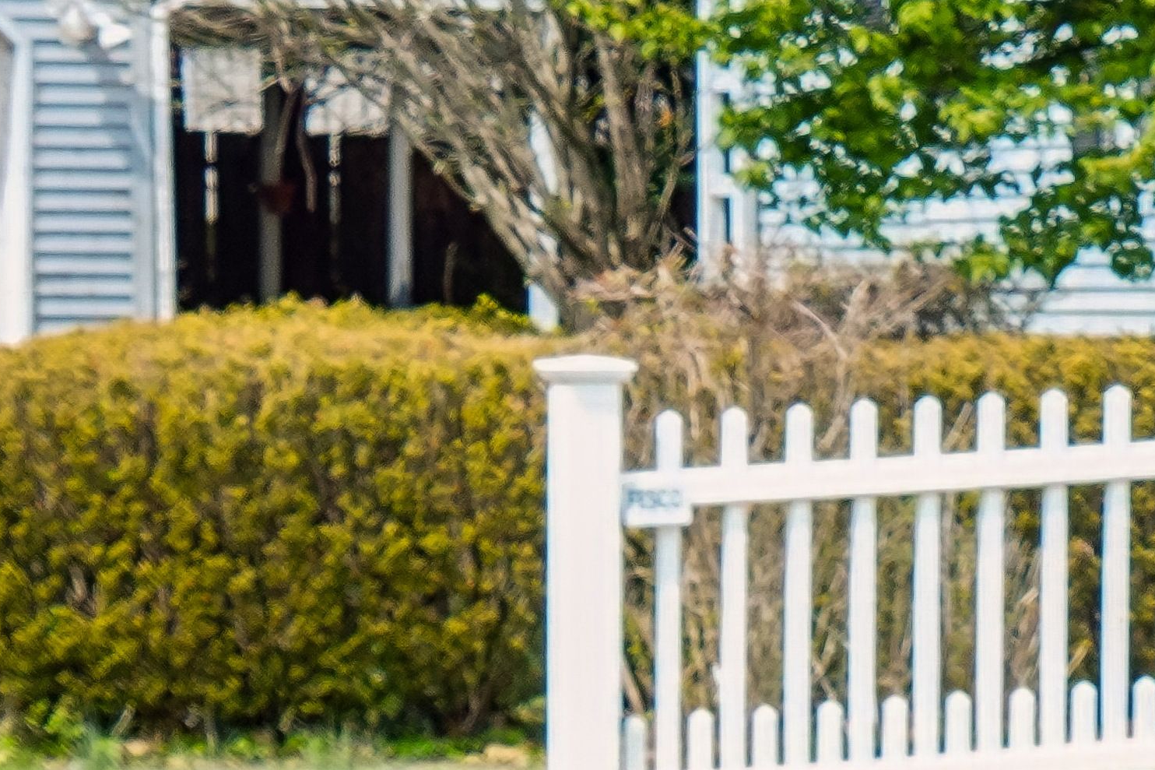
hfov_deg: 8.5
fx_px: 7602
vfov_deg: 5.7
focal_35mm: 237
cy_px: -761
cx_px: 1694
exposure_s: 1/250
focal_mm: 37
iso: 500
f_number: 8
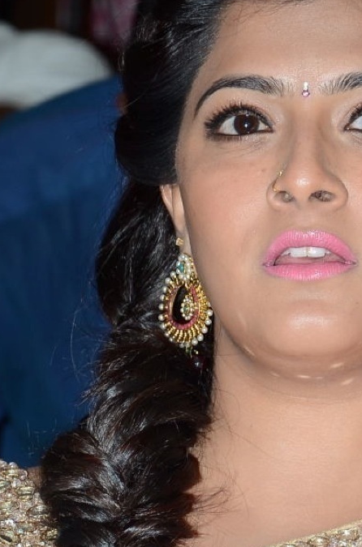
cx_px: 243
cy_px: 560
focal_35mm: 423
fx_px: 6425
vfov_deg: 4.9
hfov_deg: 3.2
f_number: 6.3
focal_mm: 105
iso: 400
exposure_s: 1/125
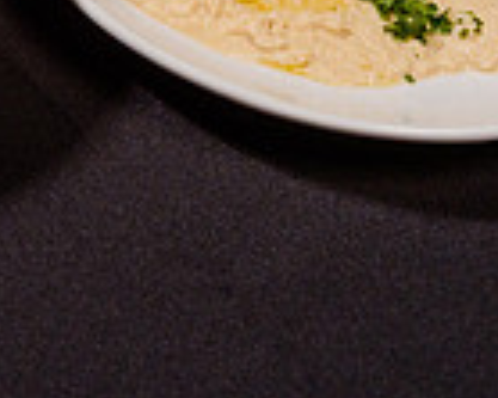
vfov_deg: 13.1
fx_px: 1591
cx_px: -275
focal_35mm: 108
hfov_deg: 16.1
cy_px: -286
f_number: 5.6
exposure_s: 1/250
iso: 500
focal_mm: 24
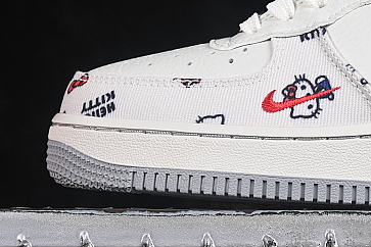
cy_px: -16
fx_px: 2298
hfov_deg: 9.1
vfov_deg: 6.1
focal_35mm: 223
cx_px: 405
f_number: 8
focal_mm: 50
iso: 160
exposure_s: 1/80
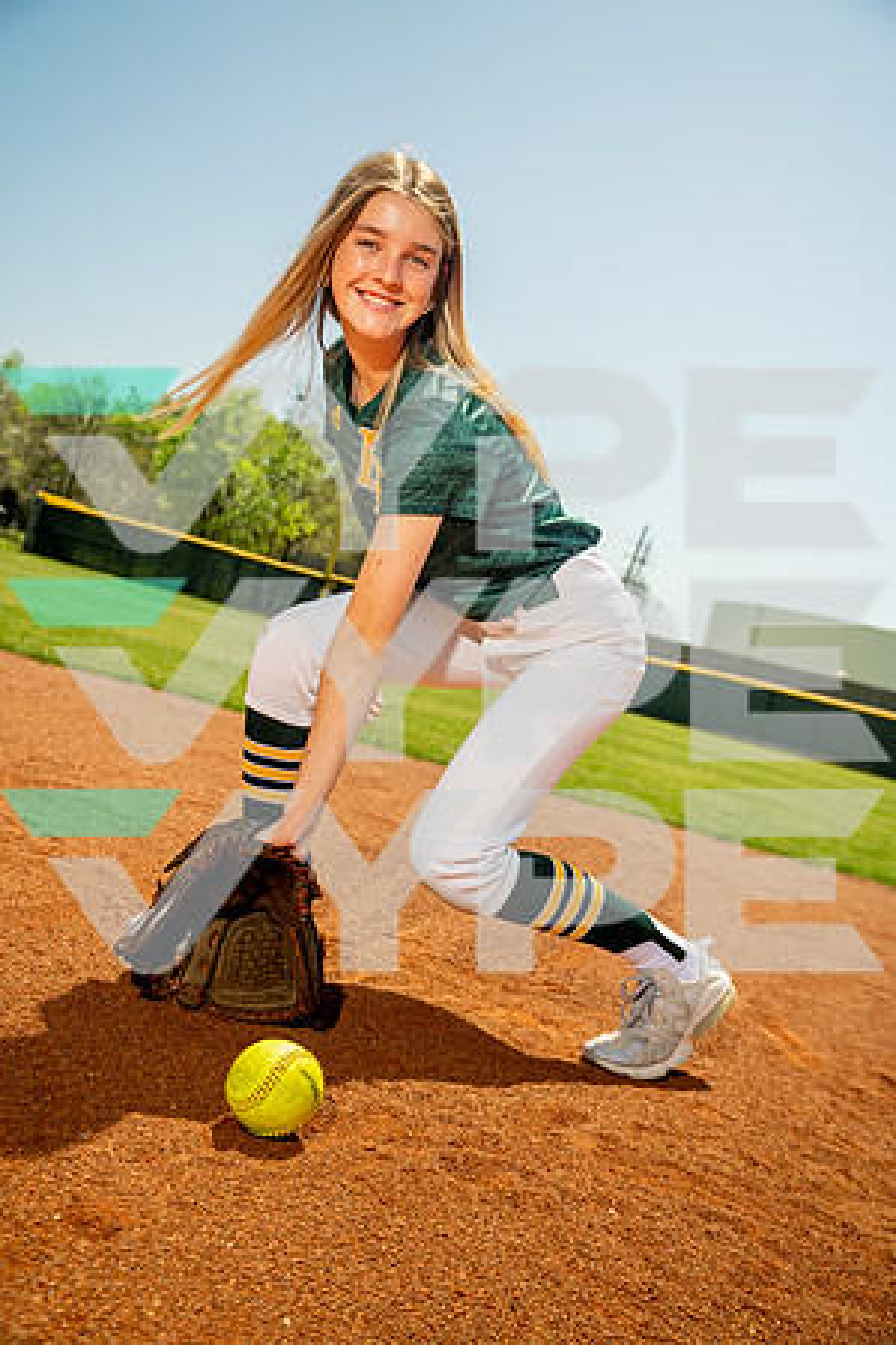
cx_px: 448
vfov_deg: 53.1
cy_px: 672
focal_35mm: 36
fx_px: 1344
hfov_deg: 36.9
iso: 250
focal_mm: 36
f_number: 4.5
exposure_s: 1/250
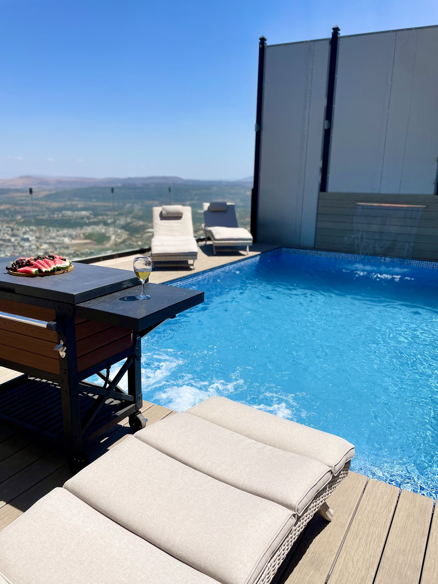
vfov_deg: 67.3
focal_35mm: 26
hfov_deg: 53.1
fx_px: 439
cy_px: 292
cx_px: 219
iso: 50
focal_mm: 4.2
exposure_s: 1/7813
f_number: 1.6
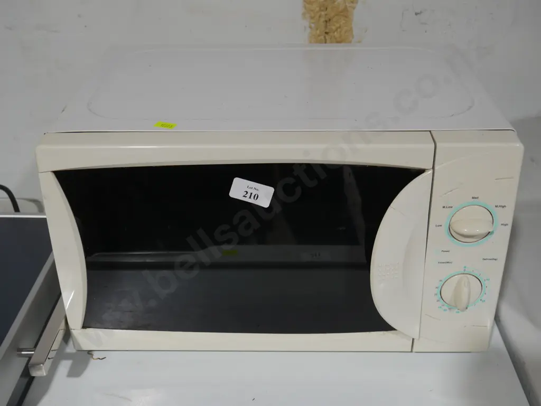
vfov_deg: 32.9
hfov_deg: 42.9
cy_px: 203
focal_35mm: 44
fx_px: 688
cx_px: 270
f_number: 4.7
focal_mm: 22
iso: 500
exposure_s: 1/60
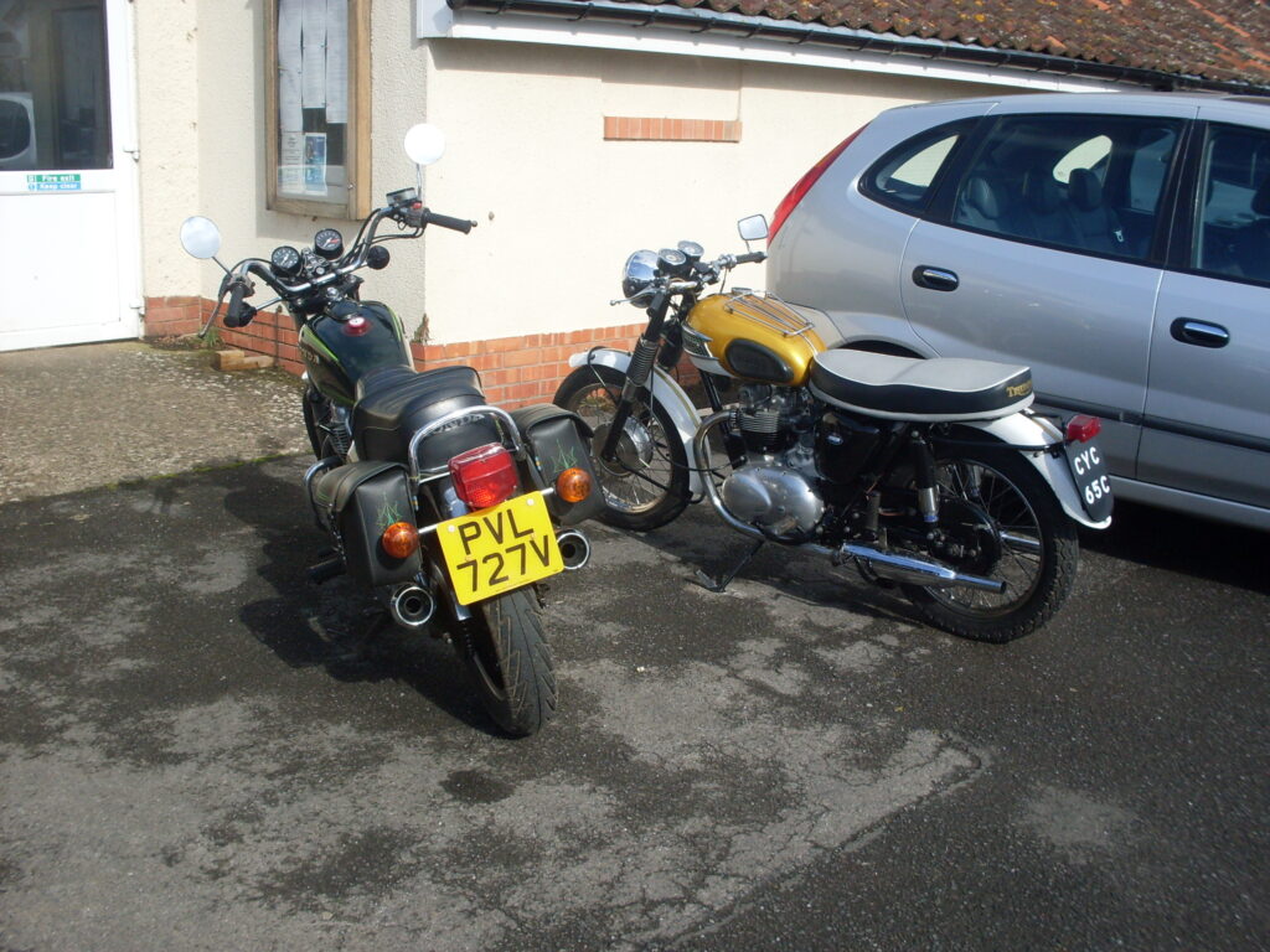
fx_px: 1394
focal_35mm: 38
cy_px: 476
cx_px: 635
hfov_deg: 49.0
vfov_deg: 37.7
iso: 80
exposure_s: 1/180
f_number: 8.4
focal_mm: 6.3
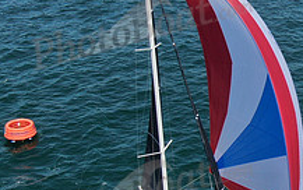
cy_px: 89
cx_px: 335
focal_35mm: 82
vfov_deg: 16.0
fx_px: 678
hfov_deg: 23.6
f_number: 3
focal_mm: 5
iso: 100
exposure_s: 1/1600
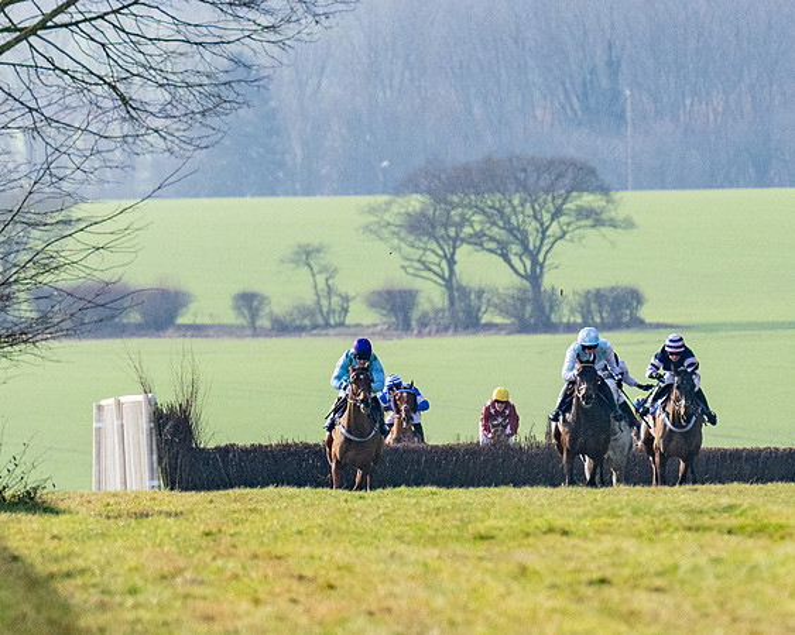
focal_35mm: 979
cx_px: 873
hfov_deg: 2.0
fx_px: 23017
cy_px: 203
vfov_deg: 1.6
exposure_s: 1/3200
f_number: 4
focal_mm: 280
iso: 400
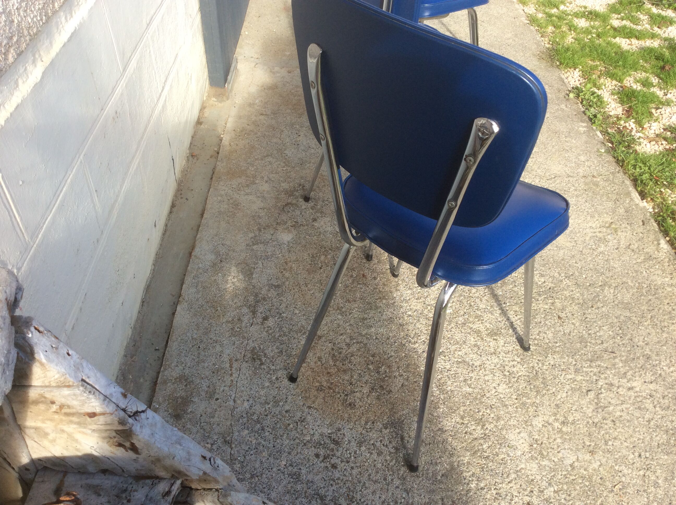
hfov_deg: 56.9
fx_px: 624
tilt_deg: -42.0
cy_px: 252
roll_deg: -1.8
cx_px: 338
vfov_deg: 44.1
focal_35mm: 32
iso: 32
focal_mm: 3.3
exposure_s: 1/295
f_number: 2.4
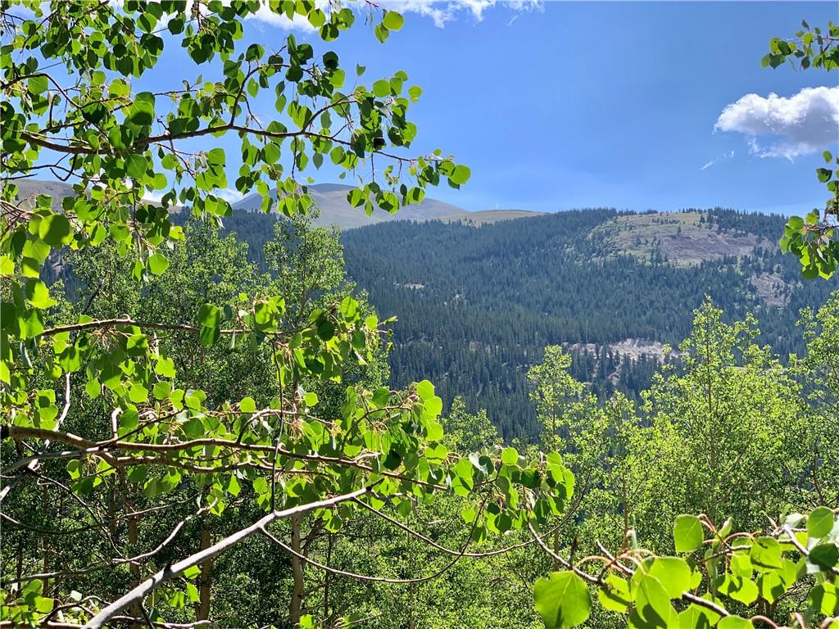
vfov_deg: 28.0
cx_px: 420
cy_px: 314
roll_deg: +1.1
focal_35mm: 52
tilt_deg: +3.7
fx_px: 1260
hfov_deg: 36.8
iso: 16
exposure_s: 1/888
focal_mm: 6
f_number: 2.4
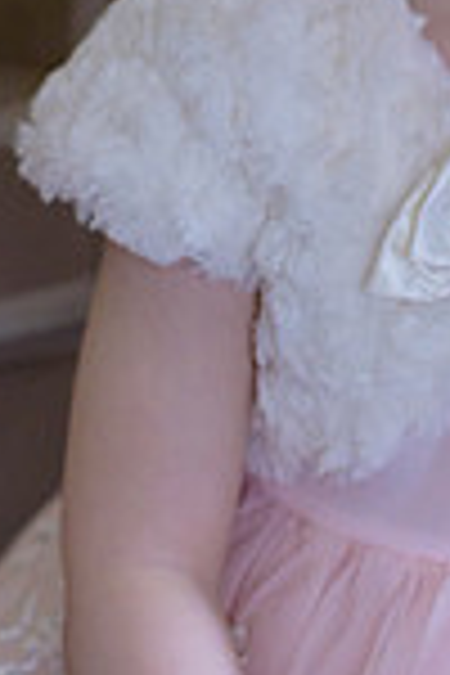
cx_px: 531
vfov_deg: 13.3
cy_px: -135
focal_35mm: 150
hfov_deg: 9.0
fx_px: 2812
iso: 1600
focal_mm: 50
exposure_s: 1/800
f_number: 2
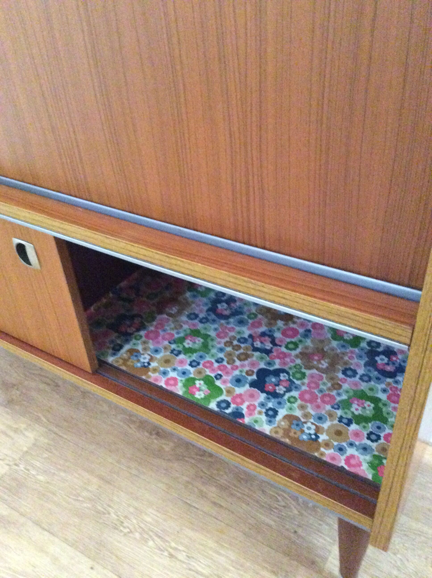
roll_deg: +4.4
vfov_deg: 56.9
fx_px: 534
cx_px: 216
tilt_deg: -36.3
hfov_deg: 44.1
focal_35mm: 32
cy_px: 289
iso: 800
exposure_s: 1/17
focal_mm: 3.3
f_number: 2.4
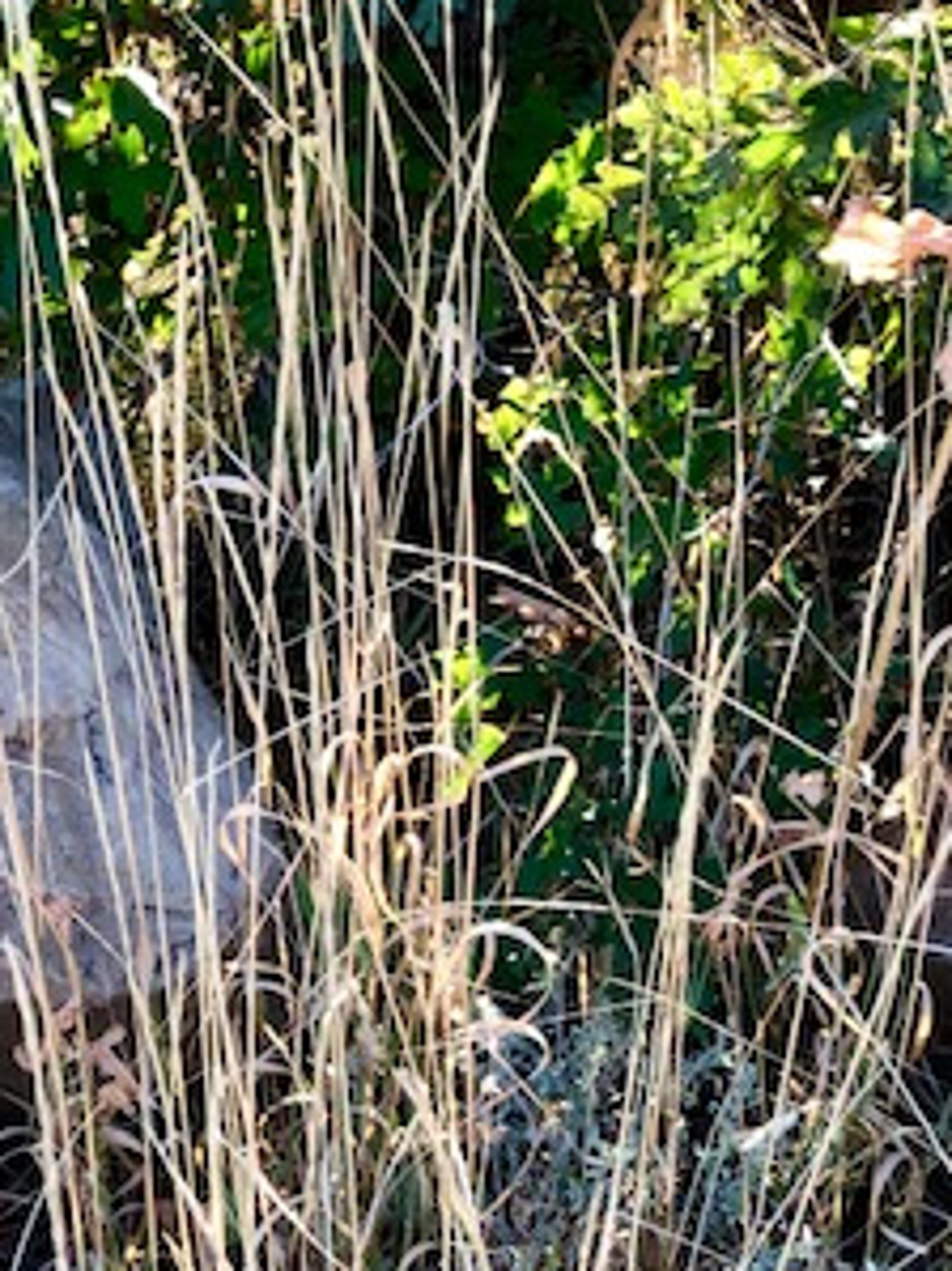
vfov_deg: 32.1
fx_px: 2202
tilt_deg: -38.2
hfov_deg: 23.3
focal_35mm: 60
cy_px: 786
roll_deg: +0.0
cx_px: -17
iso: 40
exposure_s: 1/120
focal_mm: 4
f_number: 1.8
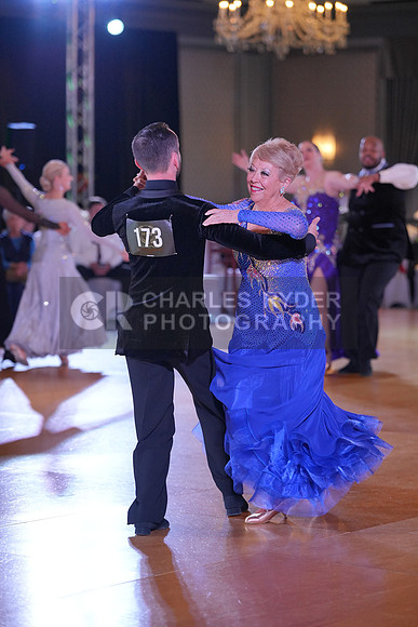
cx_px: 209
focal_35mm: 116
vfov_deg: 17.6
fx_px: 2019
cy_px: 314
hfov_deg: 11.8
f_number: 3.2
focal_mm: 116
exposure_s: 1/500
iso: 2500
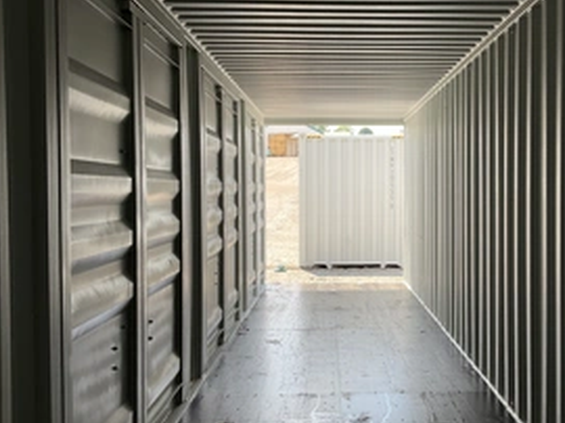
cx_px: 358
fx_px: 701
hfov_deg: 43.5
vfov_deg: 33.5
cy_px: 205
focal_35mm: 43
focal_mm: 3
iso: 20
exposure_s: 1/159
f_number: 1.8
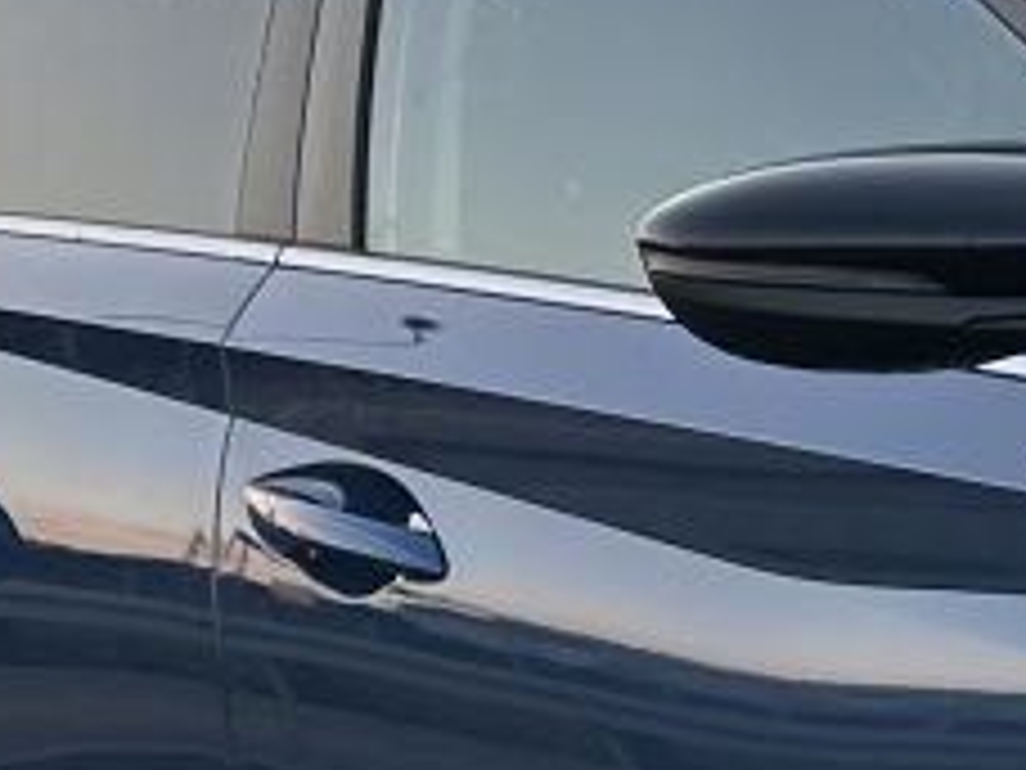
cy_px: 802
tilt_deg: -9.7
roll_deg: +1.0
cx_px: 1665
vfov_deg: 10.9
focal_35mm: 135
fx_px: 4001
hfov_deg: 13.5
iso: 80
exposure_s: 1/271
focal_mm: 6.86
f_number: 1.78
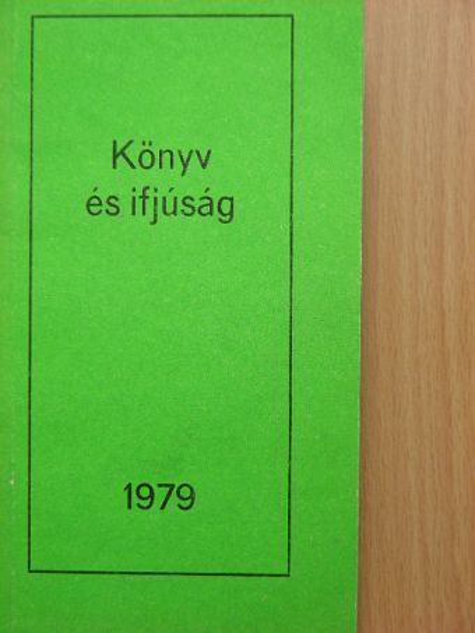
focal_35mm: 113
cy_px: 316
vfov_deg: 17.4
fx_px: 2066
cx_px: 238
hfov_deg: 13.1
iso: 109
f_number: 3.5
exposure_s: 1/61.3
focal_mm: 18.9
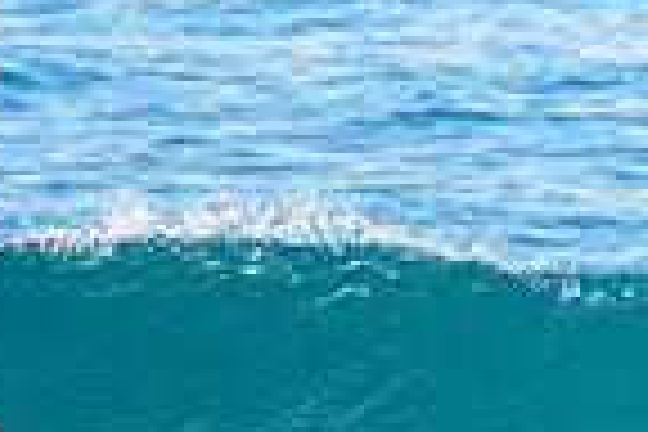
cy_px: 585
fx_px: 44331
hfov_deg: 0.8
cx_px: -204
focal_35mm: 2463
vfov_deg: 0.6
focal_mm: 500
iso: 280
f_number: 5.6
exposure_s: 1/2000
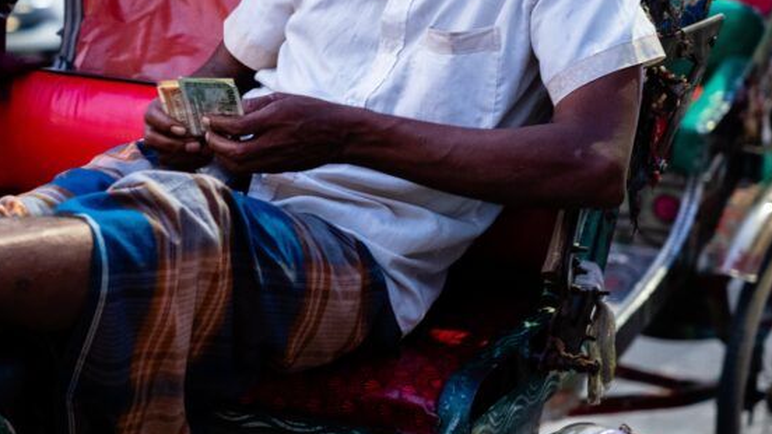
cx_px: 193
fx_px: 2783
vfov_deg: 8.9
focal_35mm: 136
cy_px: 74
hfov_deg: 15.7
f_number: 2.8
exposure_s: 1/60
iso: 3200
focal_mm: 70
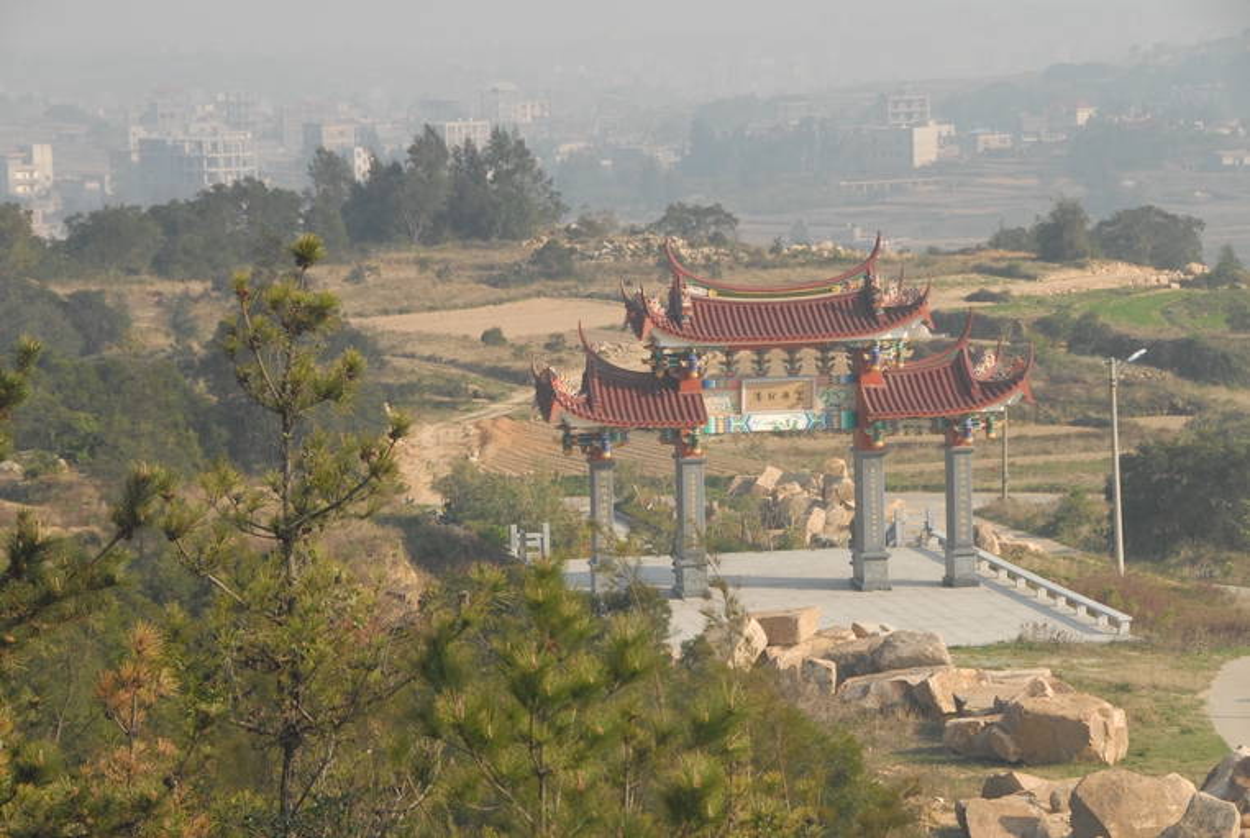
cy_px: 419
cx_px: 625
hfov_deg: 15.2
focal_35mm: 135
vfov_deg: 10.2
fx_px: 4696
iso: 500
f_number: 11
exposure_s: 1/500
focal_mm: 90
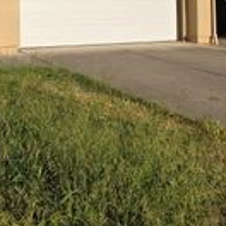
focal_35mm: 77
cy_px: -44
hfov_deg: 20.6
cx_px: -63
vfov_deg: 21.0
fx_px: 569
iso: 12
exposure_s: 1/1087
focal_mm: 6.3
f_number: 1.7
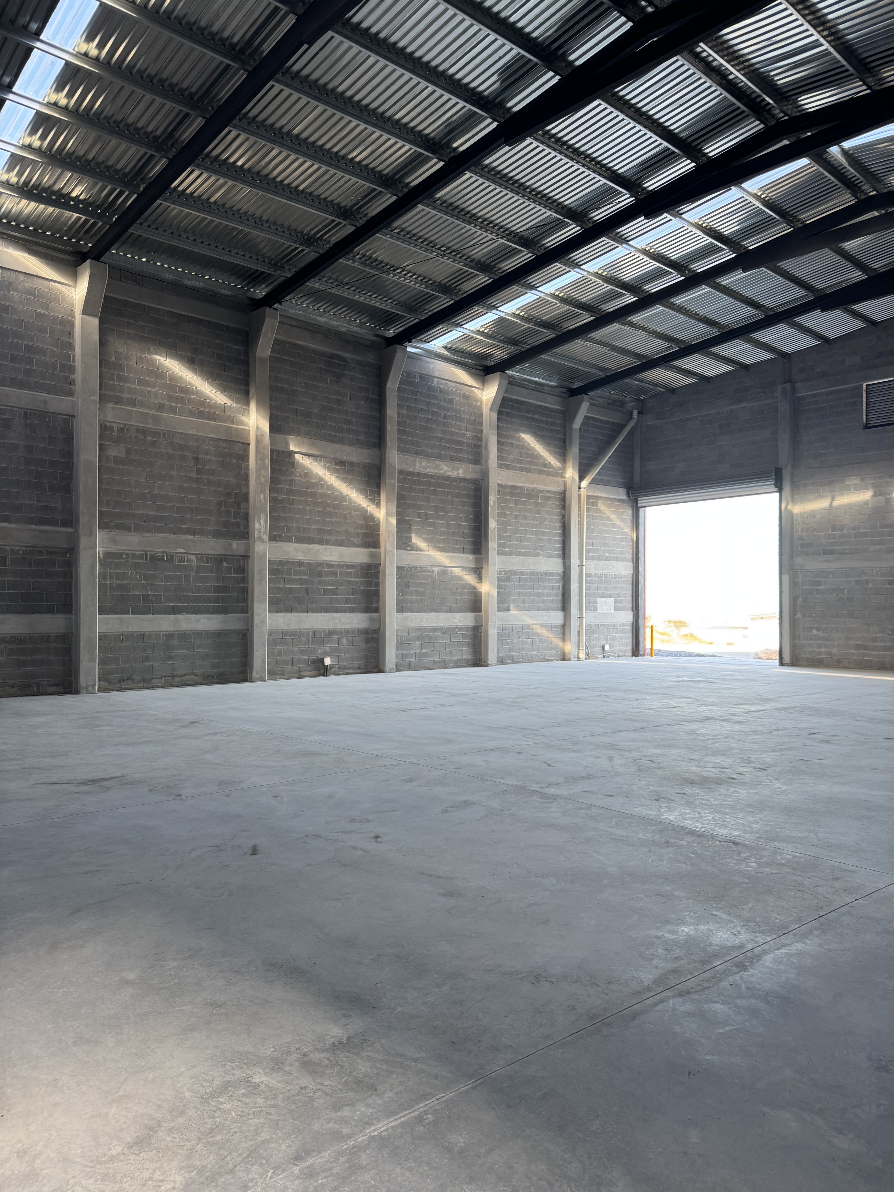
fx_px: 826
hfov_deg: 56.8
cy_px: 596
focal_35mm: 24
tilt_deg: +1.5
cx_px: 447
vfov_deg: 71.6
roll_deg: -2.4
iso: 125
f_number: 1.78
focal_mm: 6.76
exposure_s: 1/121
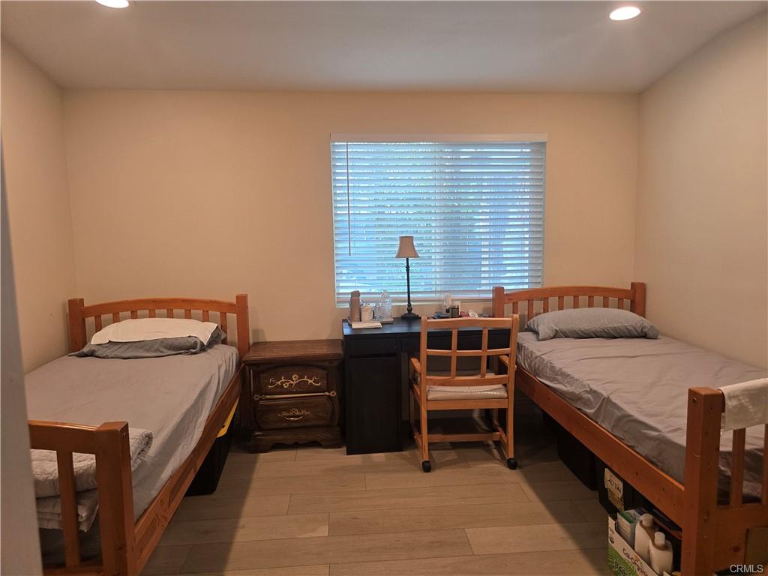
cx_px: 384
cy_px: 288
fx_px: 510
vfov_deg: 58.9
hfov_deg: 73.9
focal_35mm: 23
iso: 125
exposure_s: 1/120
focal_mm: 6.3
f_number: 1.7
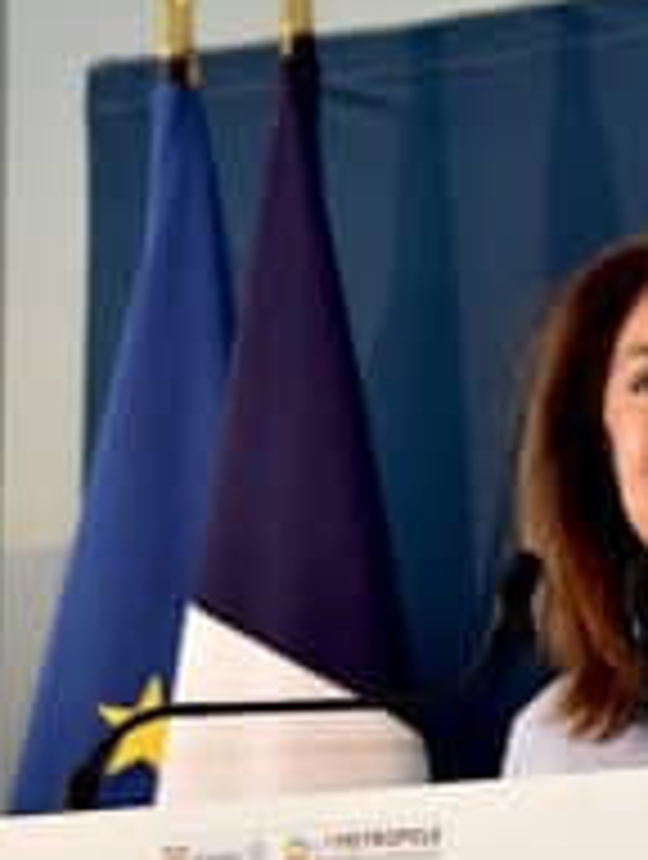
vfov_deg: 8.7
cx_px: 837
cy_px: 846
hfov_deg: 6.5
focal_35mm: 226
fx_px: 5622
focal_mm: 50
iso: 800
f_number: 5
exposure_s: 1/200
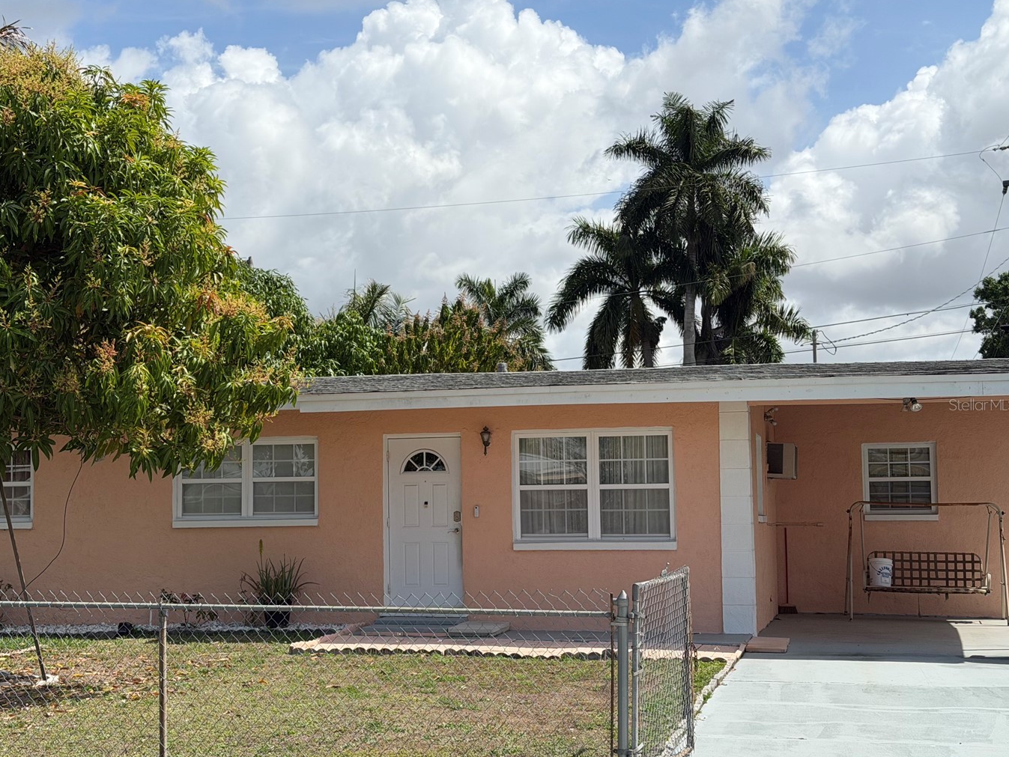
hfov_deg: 33.7
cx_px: 420
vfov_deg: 25.7
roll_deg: +0.5
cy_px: 404
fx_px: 1662
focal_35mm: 57
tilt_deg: +3.8
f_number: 1.78
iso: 64
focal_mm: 6.76
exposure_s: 1/6536
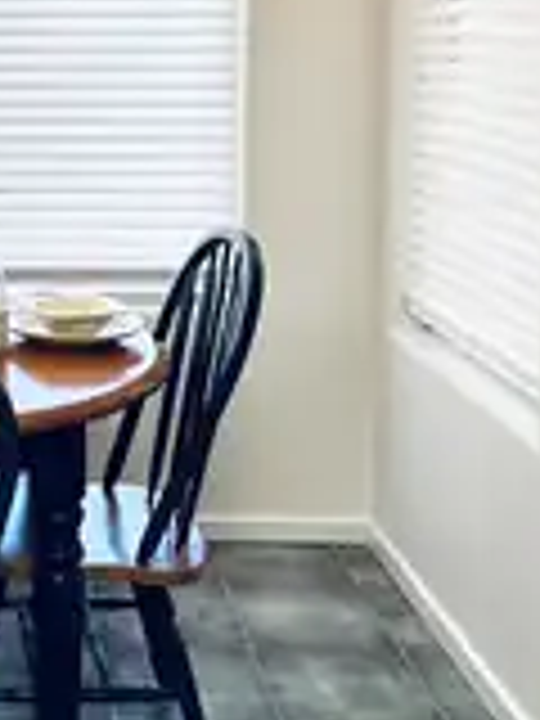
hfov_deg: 21.0
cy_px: 94
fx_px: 1352
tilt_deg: -4.5
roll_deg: -0.3
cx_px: -117
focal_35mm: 65
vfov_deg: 28.8
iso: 125
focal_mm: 5.1
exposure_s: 1/120
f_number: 1.6
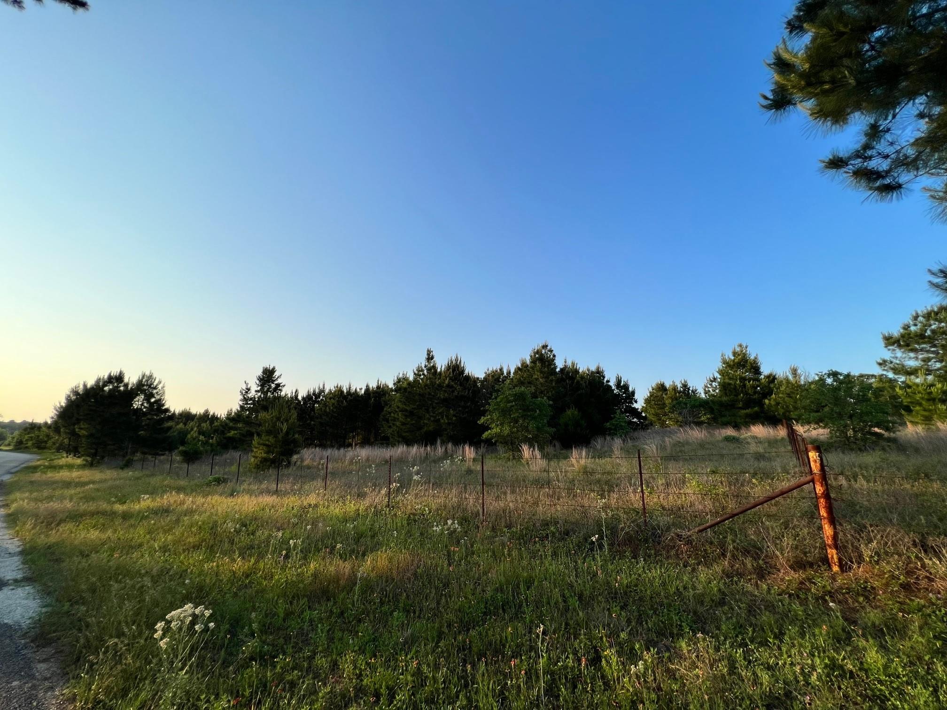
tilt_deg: +12.8
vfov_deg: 89.9
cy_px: 355
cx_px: 474
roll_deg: -1.2
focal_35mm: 13
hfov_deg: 106.2
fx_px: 356
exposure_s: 1/986
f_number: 1.8
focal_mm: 1.57
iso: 32
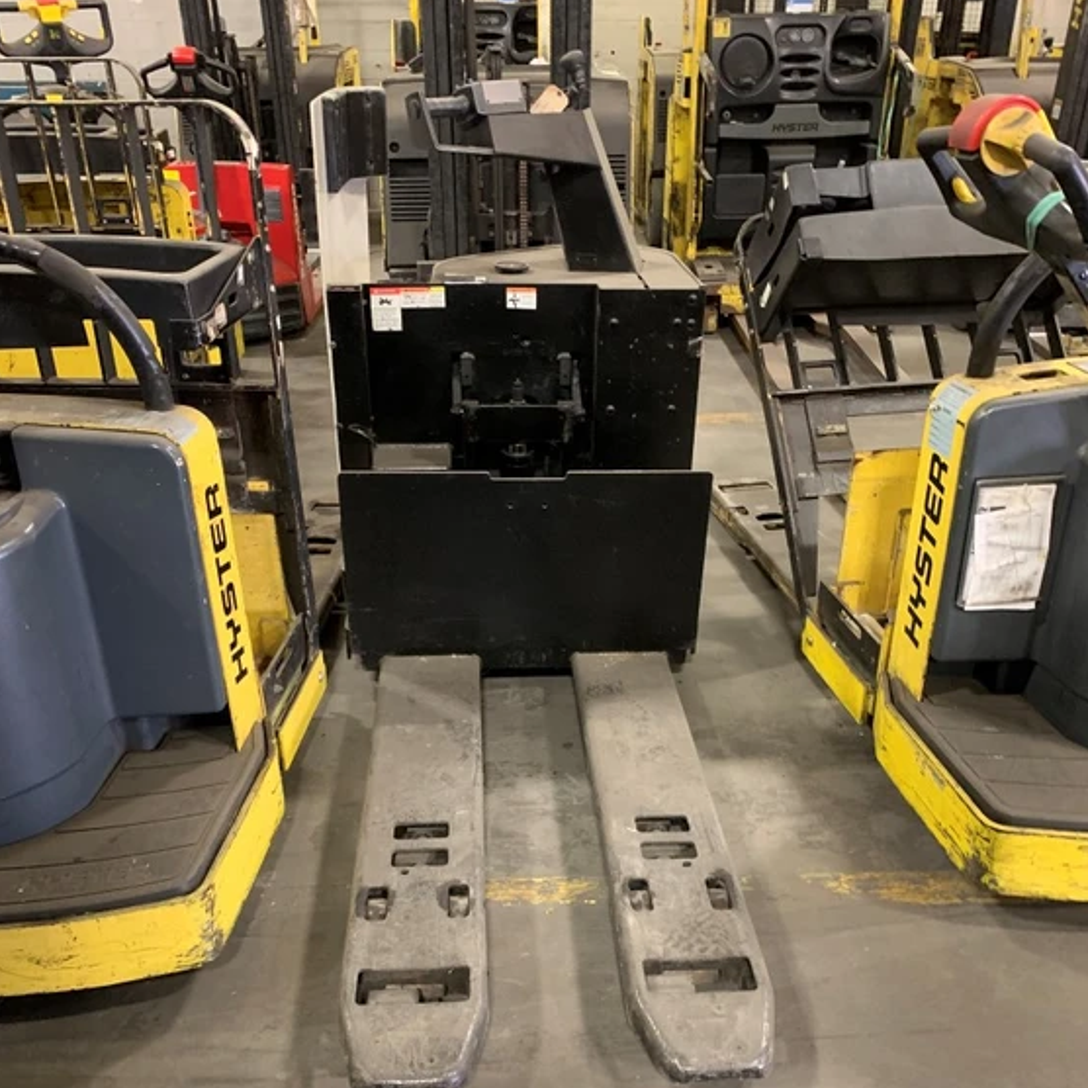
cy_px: 654
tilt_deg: -30.0
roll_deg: +0.0
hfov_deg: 52.5
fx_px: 1102
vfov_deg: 52.2
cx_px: 545
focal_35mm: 31
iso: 500
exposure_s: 1/30
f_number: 1.8
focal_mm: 4.25
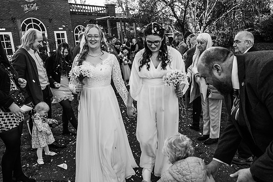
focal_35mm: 30
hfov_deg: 61.9
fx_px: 227
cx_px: 136
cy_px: 90
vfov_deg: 43.6
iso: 560
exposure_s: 1/640
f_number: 4
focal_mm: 28.5
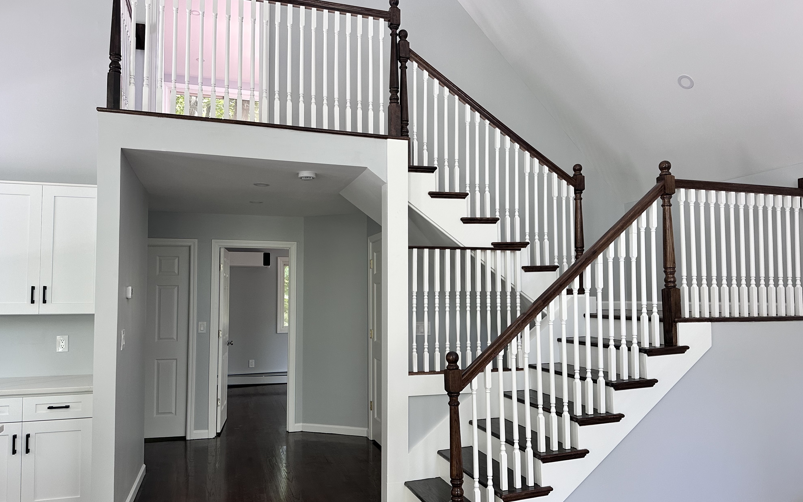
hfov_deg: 70.4
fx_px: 569
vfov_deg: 47.6
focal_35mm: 26
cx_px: 403
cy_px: 265
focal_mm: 6.86
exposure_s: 1/121
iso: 200
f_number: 1.78
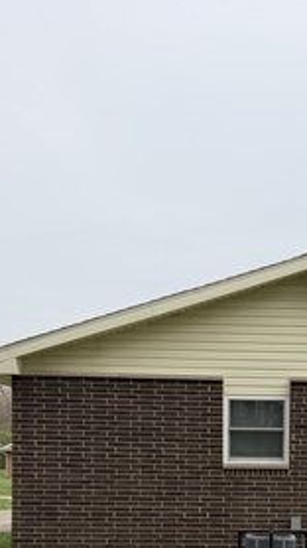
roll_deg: -0.7
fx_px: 681
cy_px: 483
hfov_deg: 24.5
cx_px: 286
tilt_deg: -2.6
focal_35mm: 47
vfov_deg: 40.7
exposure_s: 1/4673
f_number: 1.78
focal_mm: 6.76
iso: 80
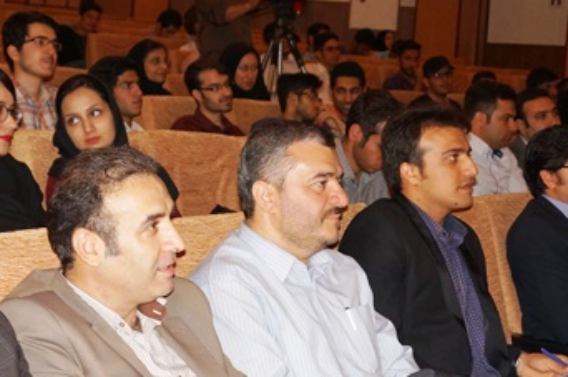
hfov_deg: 23.6
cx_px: 216
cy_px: 180
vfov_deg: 15.8
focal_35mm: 86
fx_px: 1355
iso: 1000
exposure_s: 1/80
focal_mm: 28
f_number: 4.5
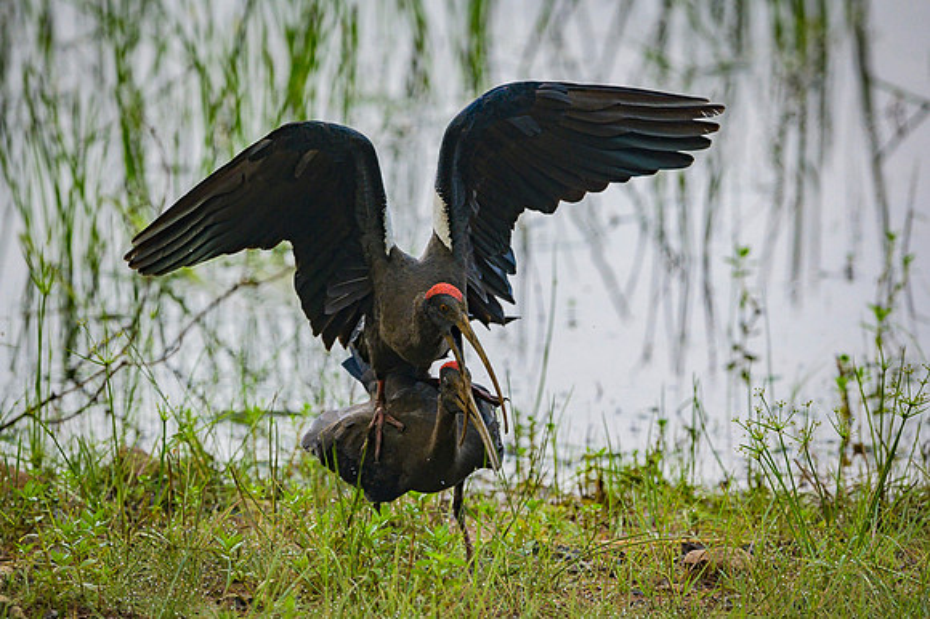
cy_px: 344
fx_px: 14336
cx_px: 475
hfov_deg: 3.7
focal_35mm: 555
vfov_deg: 2.5
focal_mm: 500
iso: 800
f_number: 5
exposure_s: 1/1600
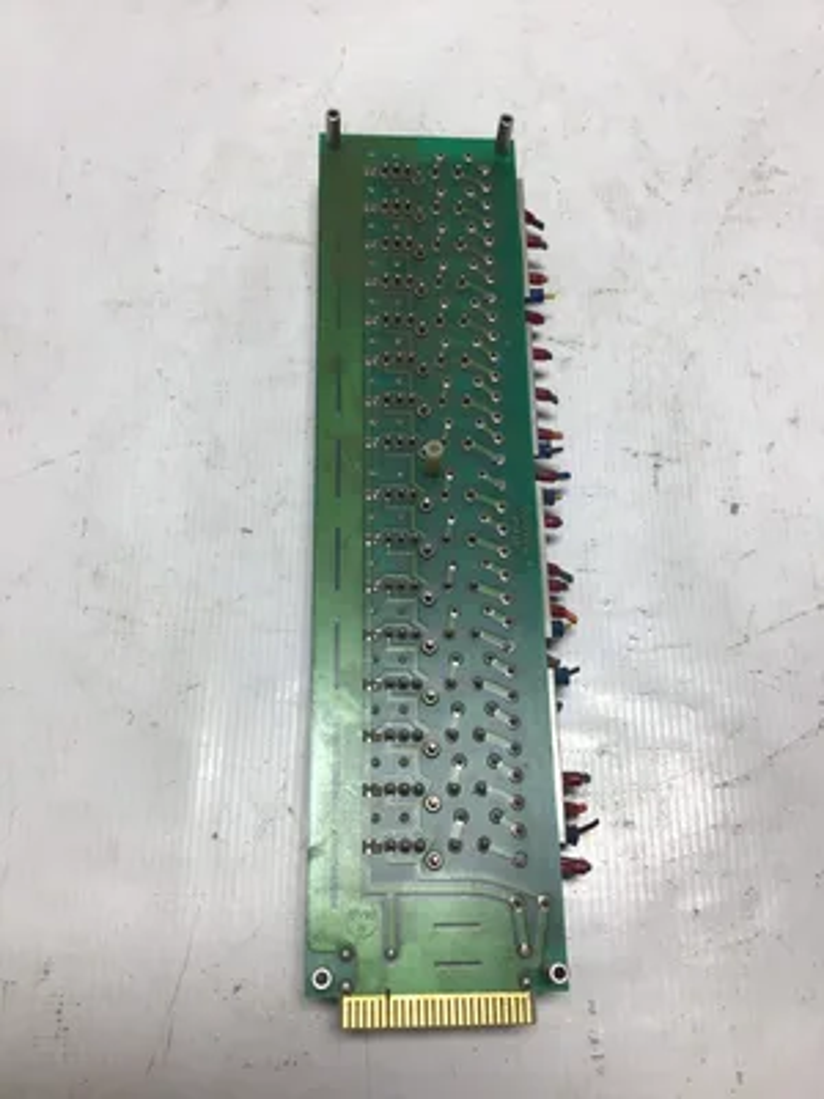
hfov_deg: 45.4
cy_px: 550
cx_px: 412
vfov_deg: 58.4
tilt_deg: -69.6
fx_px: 984
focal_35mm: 31
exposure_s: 1/152
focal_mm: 3.3
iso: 25
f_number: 2.4
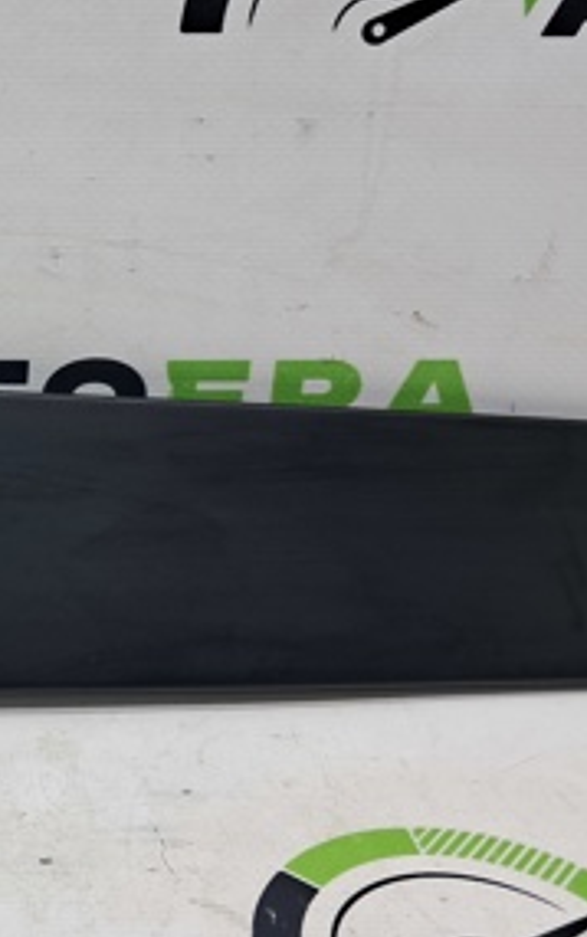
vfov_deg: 31.9
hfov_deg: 18.6
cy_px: 385
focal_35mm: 64
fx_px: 1637
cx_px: -220
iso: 50
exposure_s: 1/50
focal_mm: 4
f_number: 1.8
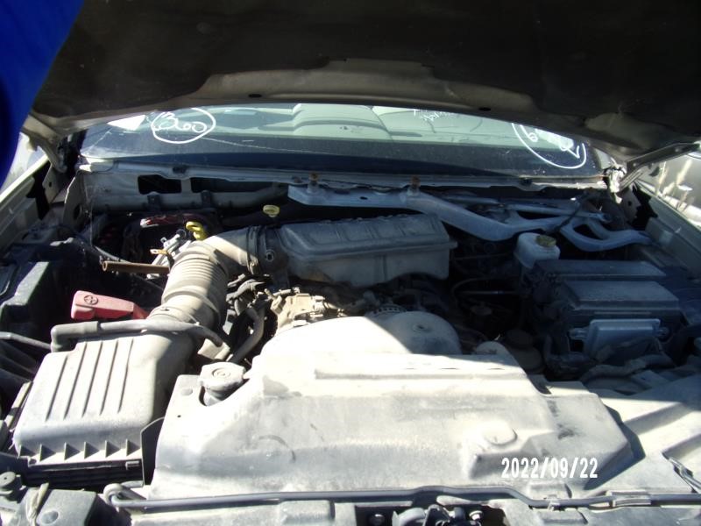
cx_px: 350
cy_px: 263
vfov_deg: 56.8
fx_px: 486
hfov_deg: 71.6
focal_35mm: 24
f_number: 3.3
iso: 80
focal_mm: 4.3
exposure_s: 1/350
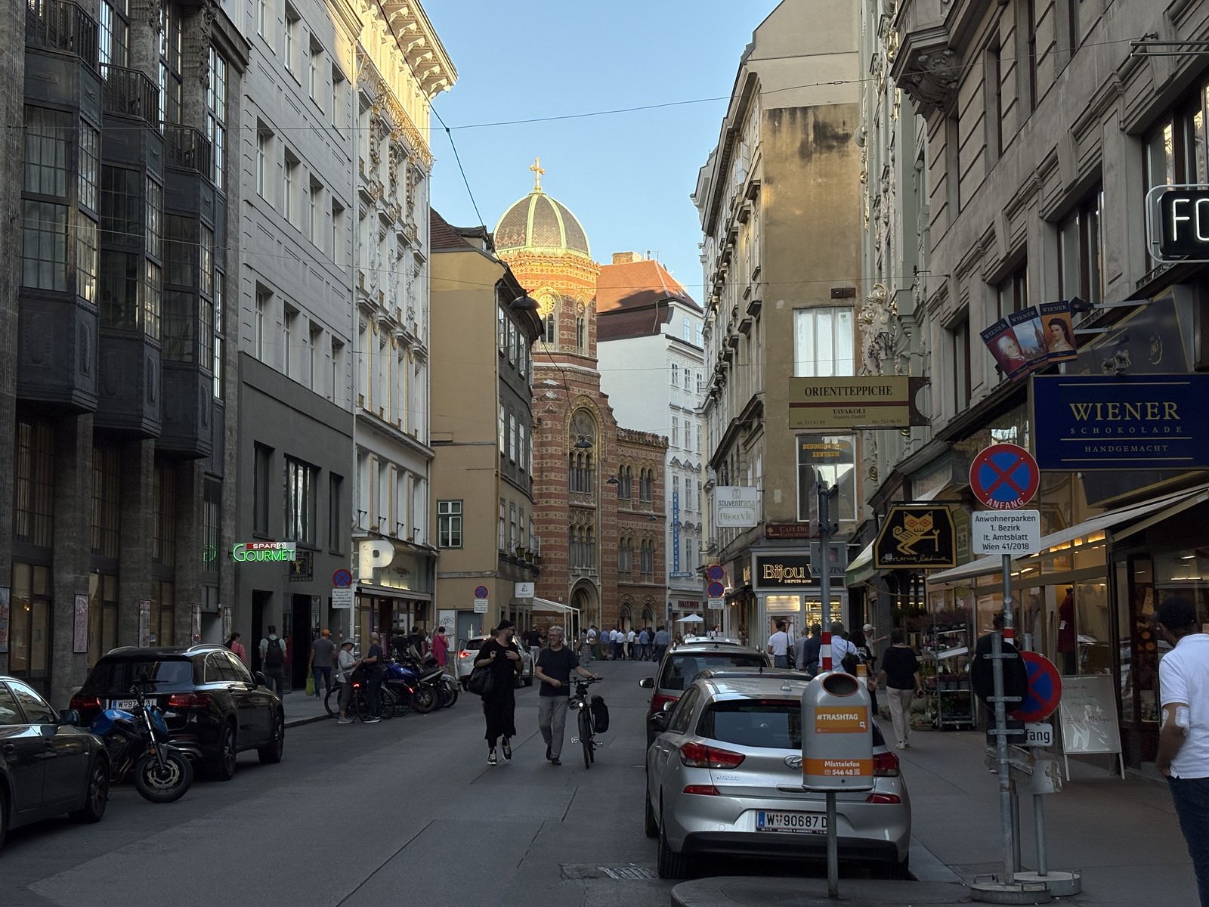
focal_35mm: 52
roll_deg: +0.8
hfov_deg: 36.8
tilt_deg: +6.3
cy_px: 454
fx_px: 1816
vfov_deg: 28.0
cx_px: 604
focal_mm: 5.96
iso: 32
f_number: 1.6
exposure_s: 1/884
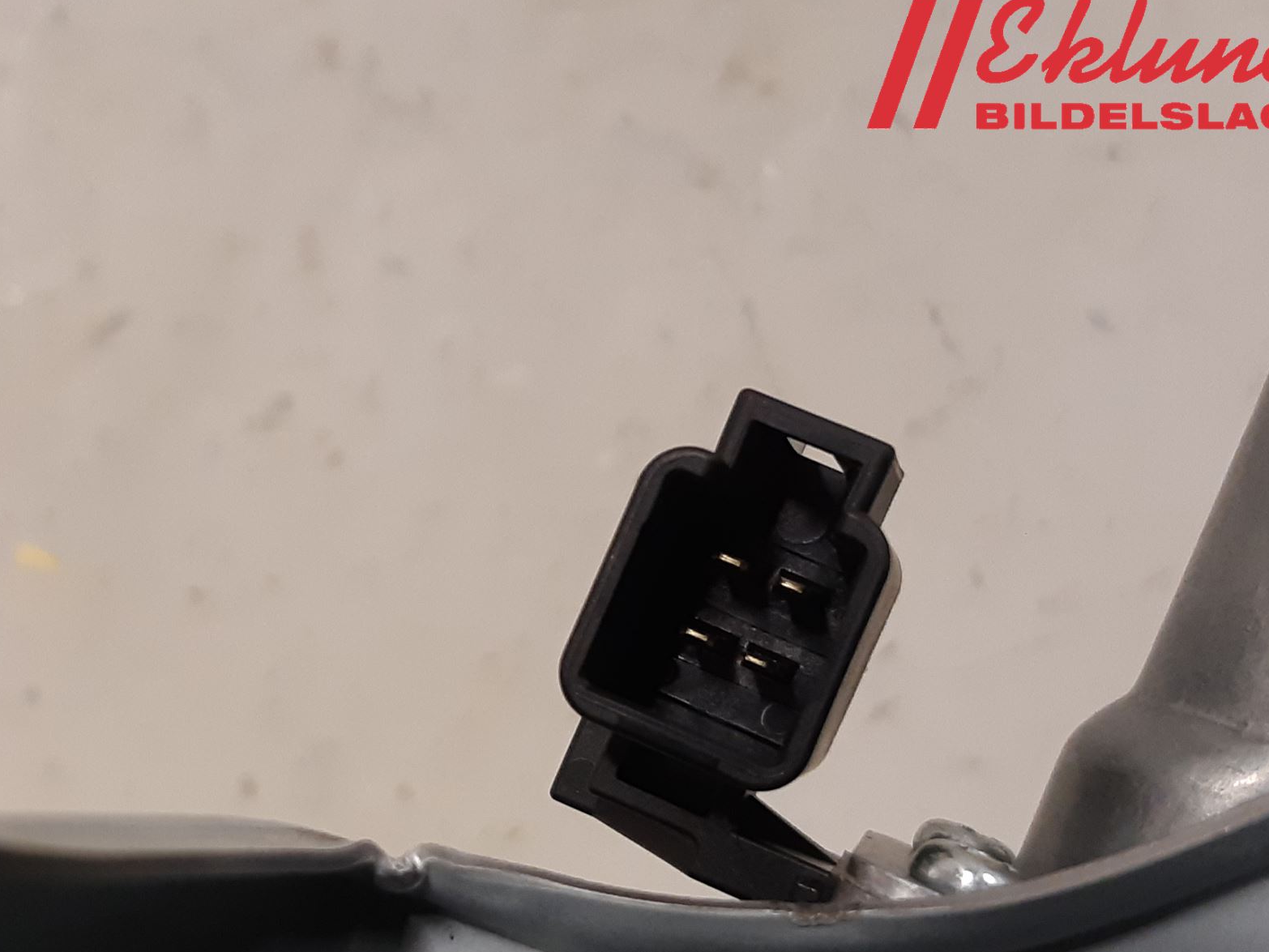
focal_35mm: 34
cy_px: 614
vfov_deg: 41.4
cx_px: 535
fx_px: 1247
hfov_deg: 53.7
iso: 160
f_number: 1.7
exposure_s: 1/50
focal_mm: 3.93
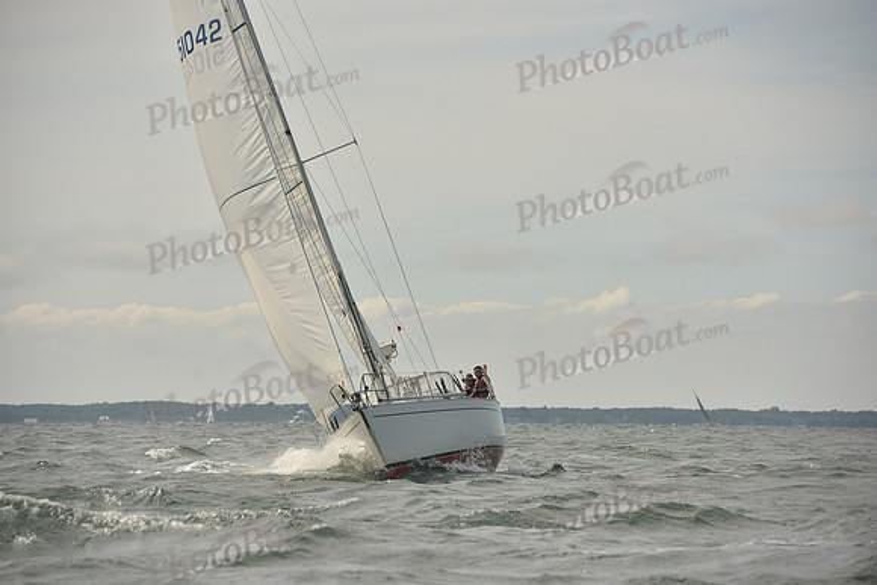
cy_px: 292
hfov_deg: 10.3
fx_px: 4873
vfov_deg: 6.9
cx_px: 438
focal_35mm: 200
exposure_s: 1/1000
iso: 320
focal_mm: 200
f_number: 7.1
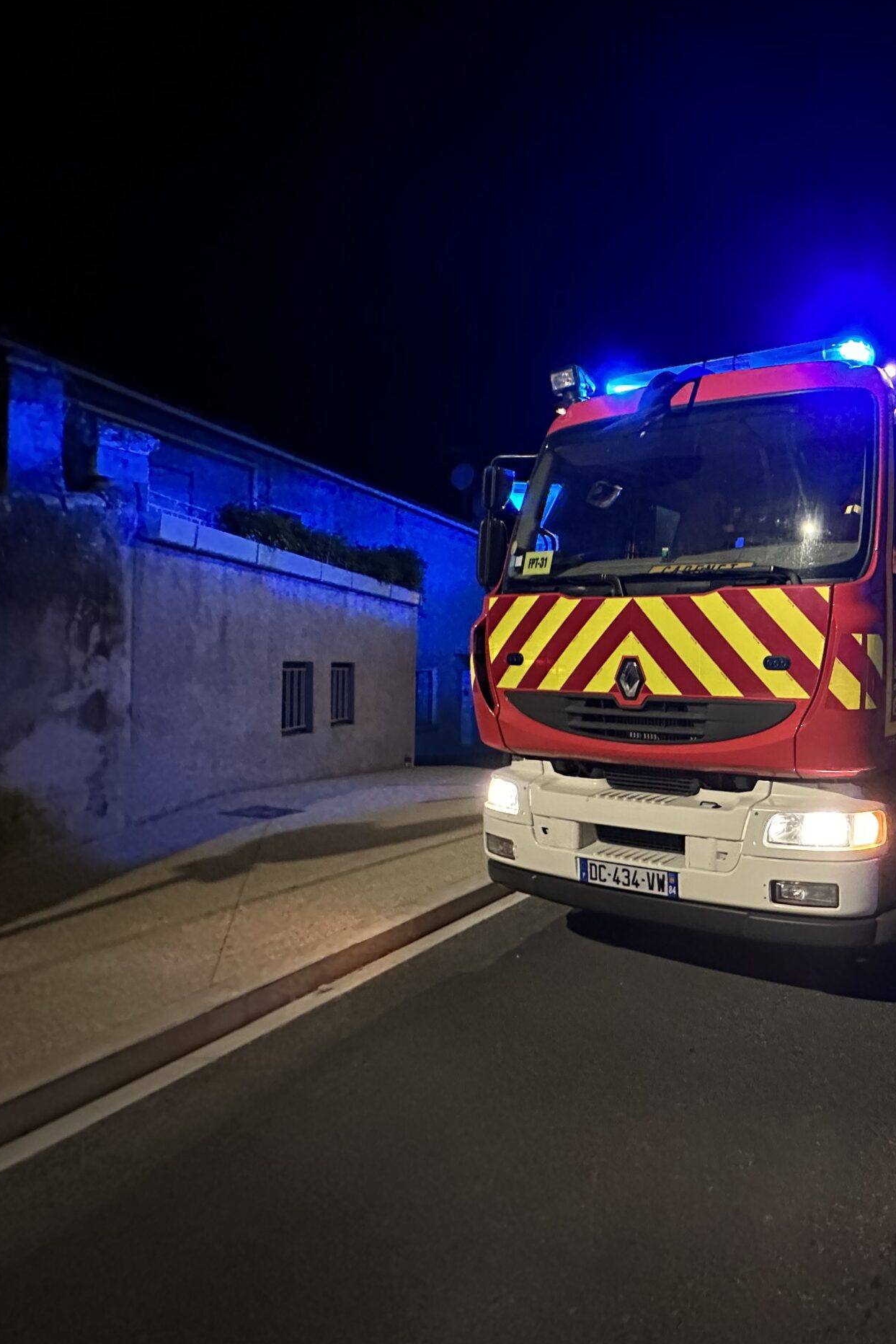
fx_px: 746
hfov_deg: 52.9
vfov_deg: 84.0
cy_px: 664
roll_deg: -0.1
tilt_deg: +0.1
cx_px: 835
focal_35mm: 20
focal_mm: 2.22
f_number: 2.2
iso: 1600
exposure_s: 1/34
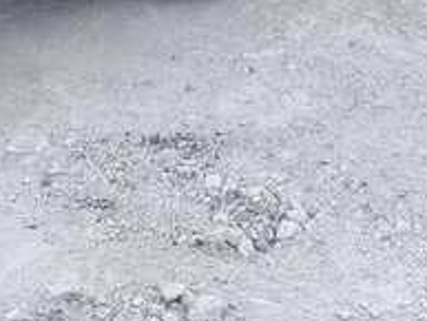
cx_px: 339
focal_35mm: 106
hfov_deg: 18.4
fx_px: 1308
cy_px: -196
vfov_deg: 13.0
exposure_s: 1/602
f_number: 2.2
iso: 50
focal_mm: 3.3
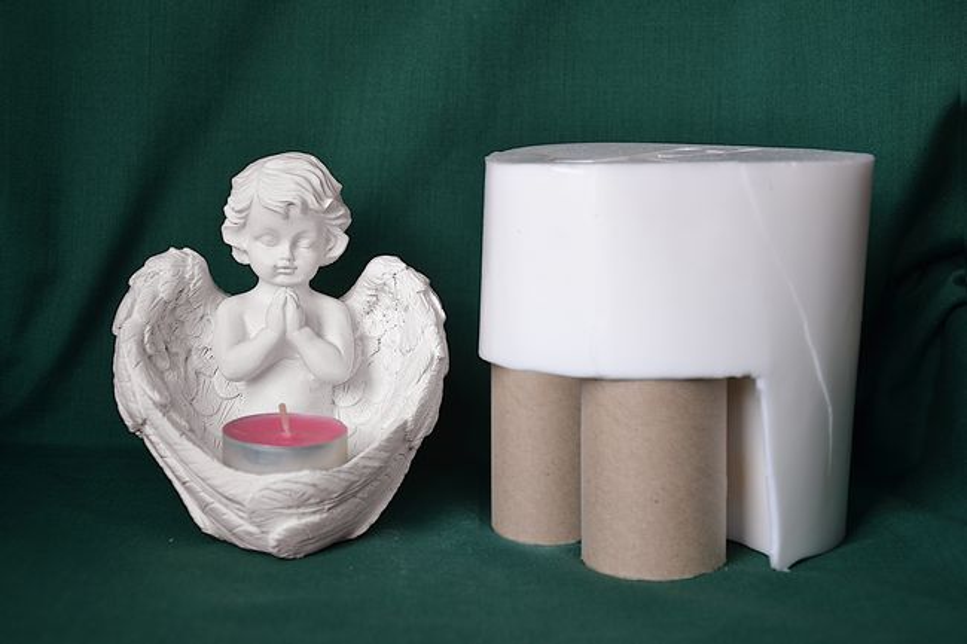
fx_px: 2014
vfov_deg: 18.2
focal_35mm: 75
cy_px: 322
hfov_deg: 27.0
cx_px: 484
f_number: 5
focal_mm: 50
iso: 100
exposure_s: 1/20
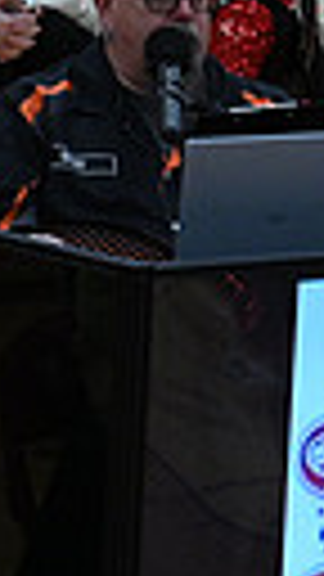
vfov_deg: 2.3
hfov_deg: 1.3
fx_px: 14448
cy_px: 385
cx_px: 1233
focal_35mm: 946
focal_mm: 200
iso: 4000
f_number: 4
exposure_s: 1/400
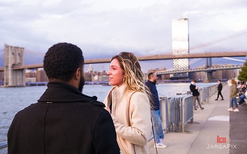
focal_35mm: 41
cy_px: 75
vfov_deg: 31.3
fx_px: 276
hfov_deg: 48.2
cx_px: 123
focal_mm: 40
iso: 250
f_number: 4
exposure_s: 1/200
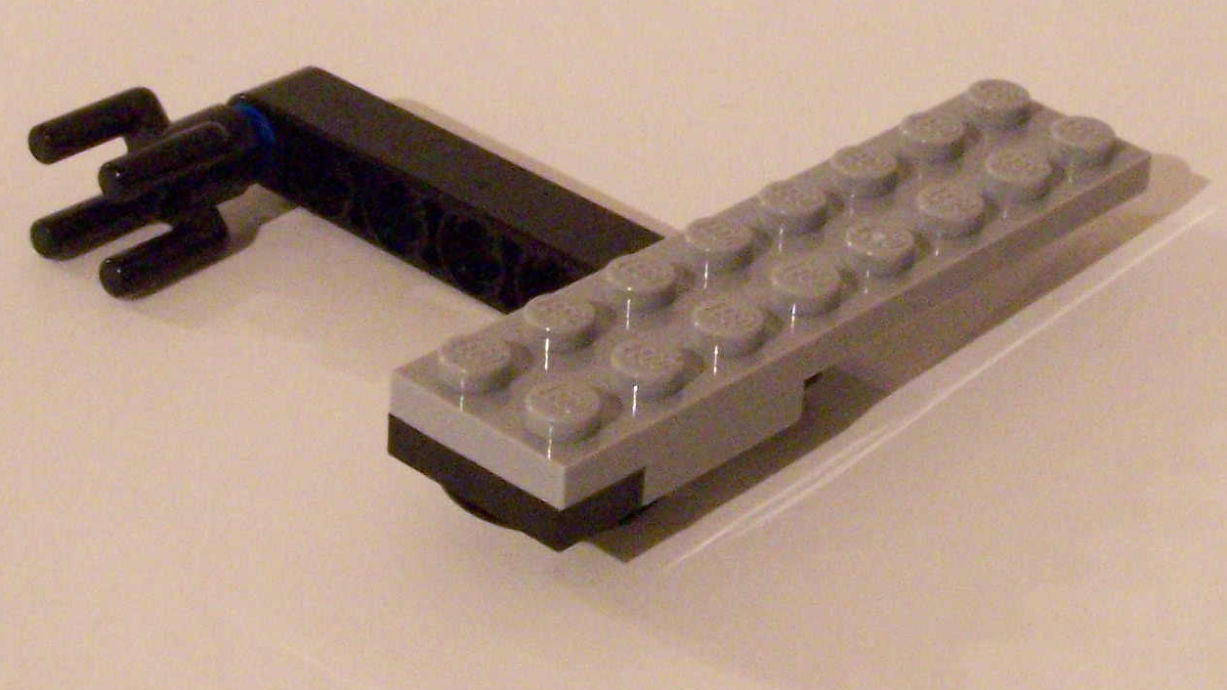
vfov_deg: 10.6
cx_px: 701
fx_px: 3708
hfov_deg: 18.8
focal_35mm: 114
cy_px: 121
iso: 400
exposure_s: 1/2
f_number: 8
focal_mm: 8.5
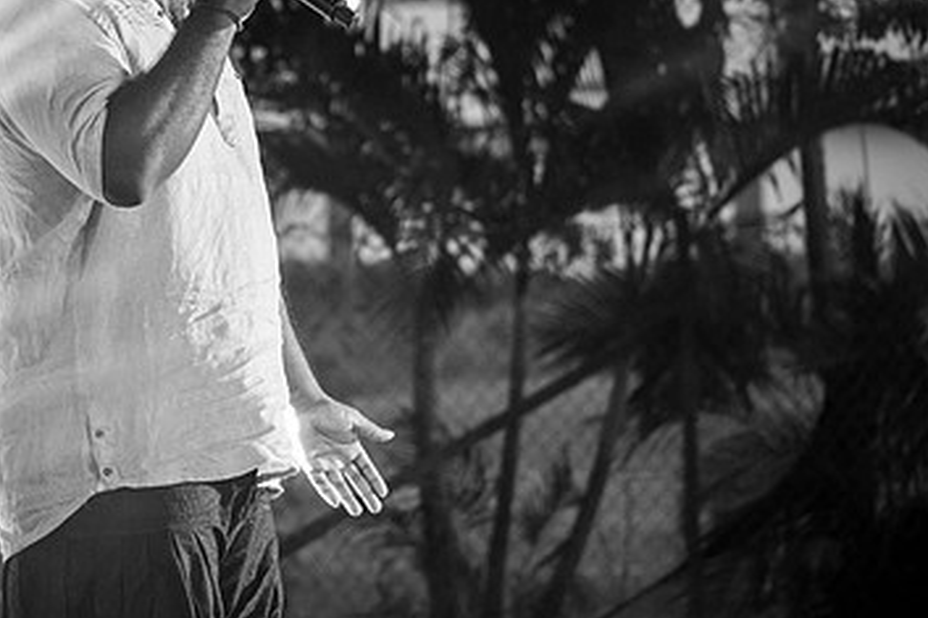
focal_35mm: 284
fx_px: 7317
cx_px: 273
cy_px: 222
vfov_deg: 4.8
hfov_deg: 7.3
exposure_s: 1/160
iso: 2500
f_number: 2.8
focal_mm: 80
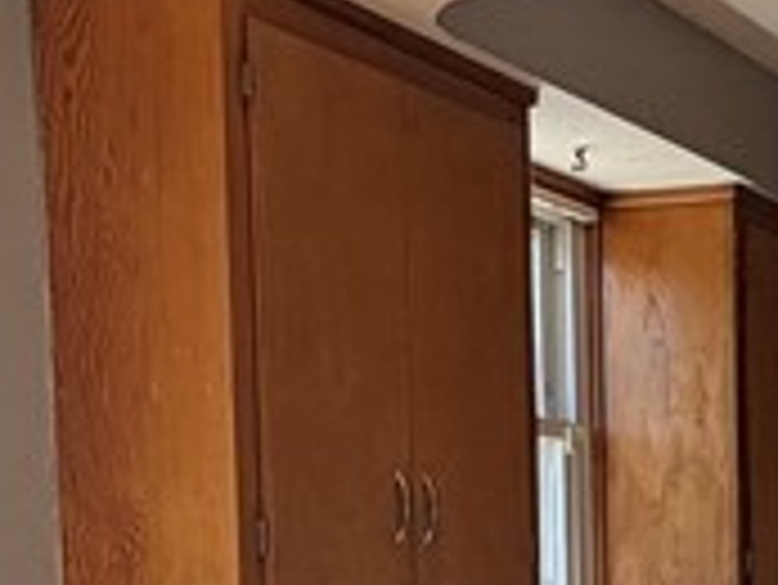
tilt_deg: -3.3
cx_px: 998
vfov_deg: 16.9
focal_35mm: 83
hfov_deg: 21.4
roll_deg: +0.7
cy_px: 742
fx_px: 1867
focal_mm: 2.22
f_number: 2.2
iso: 64
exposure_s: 1/199
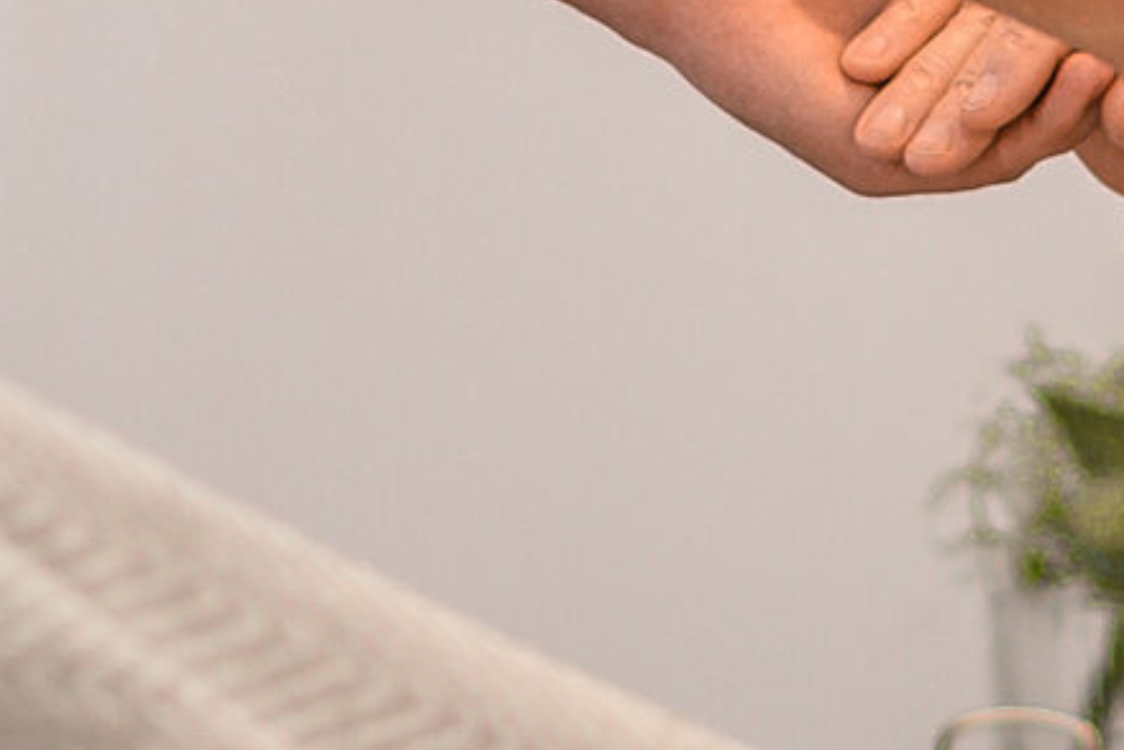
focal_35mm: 495
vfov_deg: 2.7
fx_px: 15459
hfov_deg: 4.2
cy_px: -1371
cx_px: 888
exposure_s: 1/250
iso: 640
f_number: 2.2
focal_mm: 85
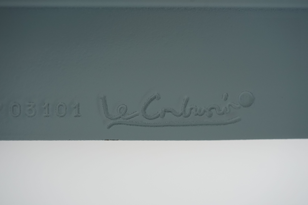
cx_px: 154
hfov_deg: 22.6
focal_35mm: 90
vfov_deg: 15.2
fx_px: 770
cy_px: 102
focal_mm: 90
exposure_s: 1/100
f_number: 3.5
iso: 1000
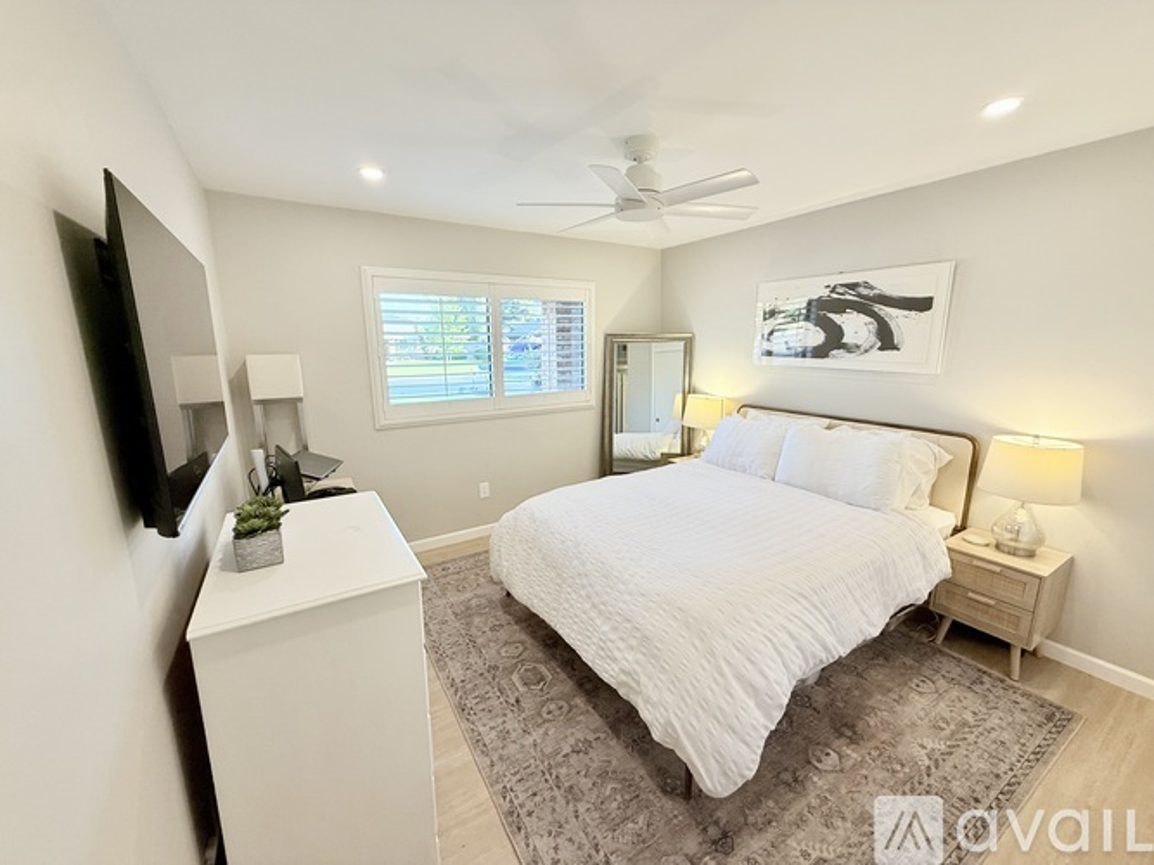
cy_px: 432
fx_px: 467
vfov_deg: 85.7
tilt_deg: -10.8
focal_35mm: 14
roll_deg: +0.6
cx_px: 577
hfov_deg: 102.1
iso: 125
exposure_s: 1/120
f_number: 2.2
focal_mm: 2.22
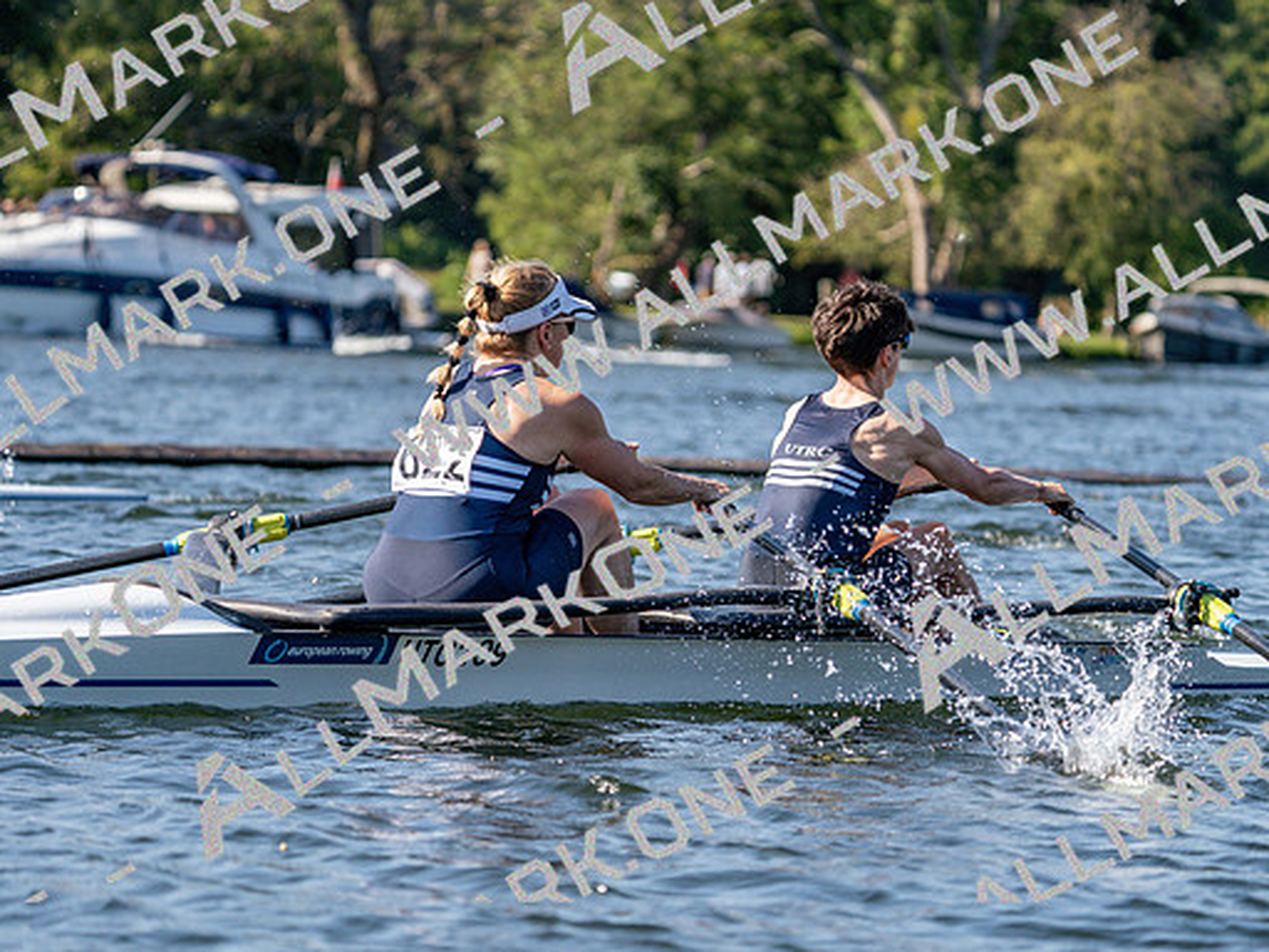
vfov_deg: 6.8
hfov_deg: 9.1
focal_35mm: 218
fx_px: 7992
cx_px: 699
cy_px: 477
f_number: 5.6
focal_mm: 200
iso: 320
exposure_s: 1/1600
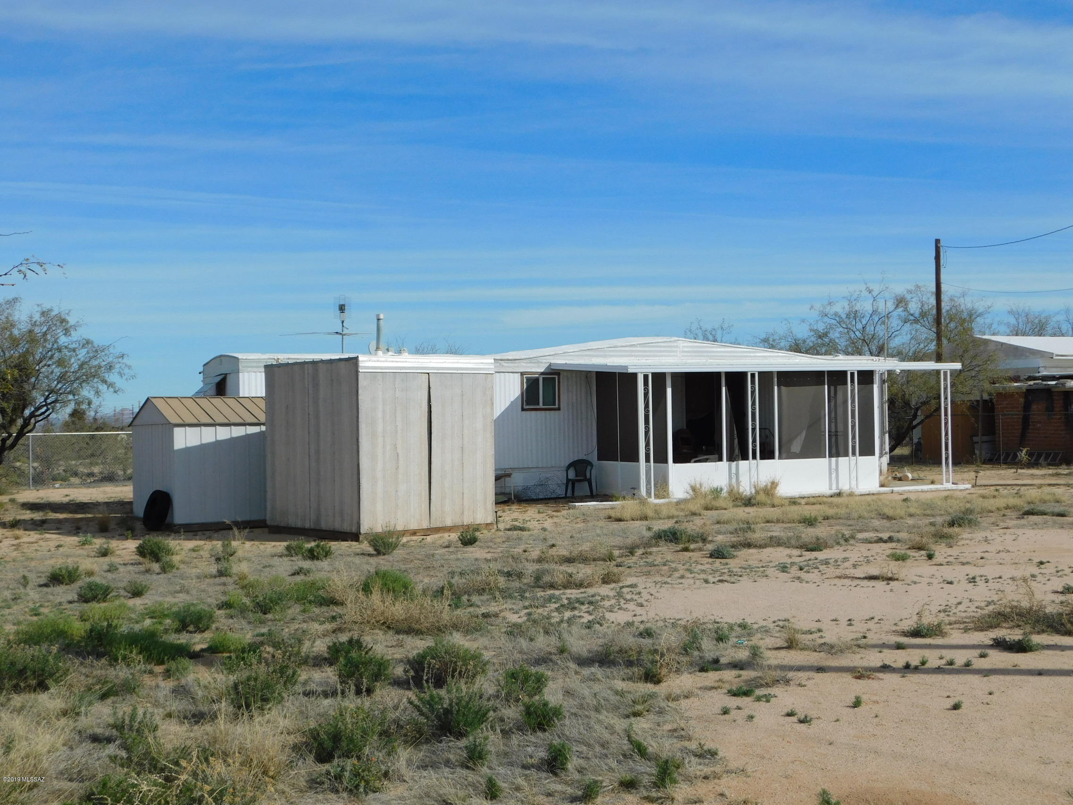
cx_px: 536
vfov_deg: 32.2
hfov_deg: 42.1
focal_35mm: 45
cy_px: 402
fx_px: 1395
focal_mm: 8
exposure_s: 1/500
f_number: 7.4
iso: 125
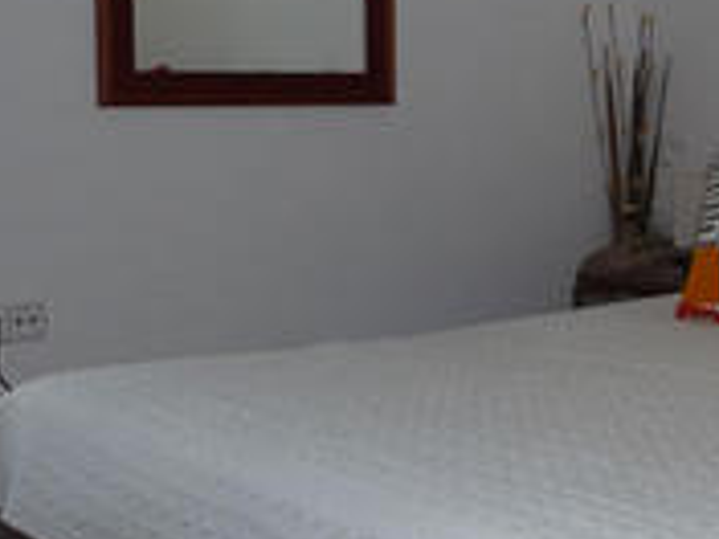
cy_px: 188
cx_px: 811
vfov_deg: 19.1
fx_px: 1599
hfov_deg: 23.6
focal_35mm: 77
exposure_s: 1/30
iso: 100
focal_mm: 4.7
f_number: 3.3
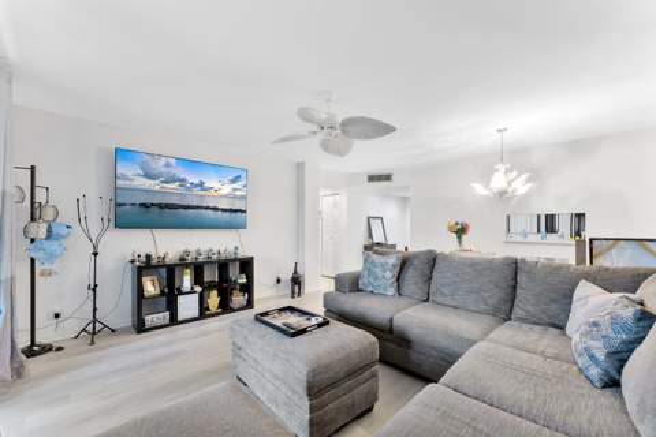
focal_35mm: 14
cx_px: 328
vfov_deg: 81.2
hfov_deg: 104.3
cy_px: 218
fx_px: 255
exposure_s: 1/8
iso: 1000
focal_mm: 14
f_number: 9
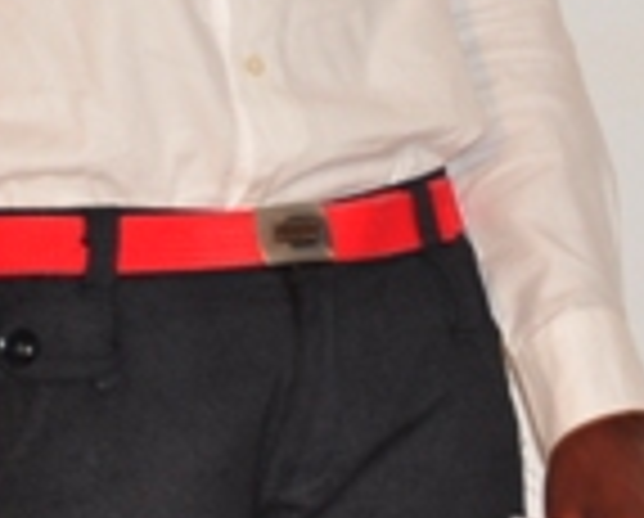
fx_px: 7792
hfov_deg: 4.7
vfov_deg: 3.8
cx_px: 905
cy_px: -579
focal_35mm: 408
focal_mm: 52
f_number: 5
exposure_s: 1/60
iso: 400
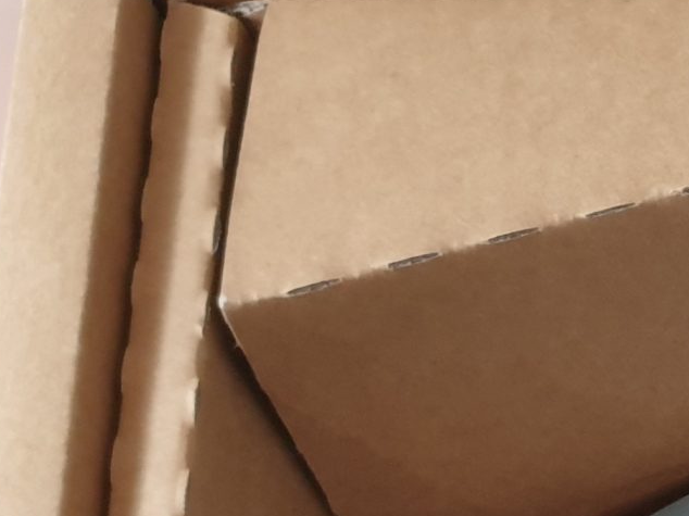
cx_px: 1114
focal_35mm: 105
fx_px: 2089
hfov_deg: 16.6
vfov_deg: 13.3
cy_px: 767
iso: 250
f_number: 1.5
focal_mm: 4.3
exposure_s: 1/50
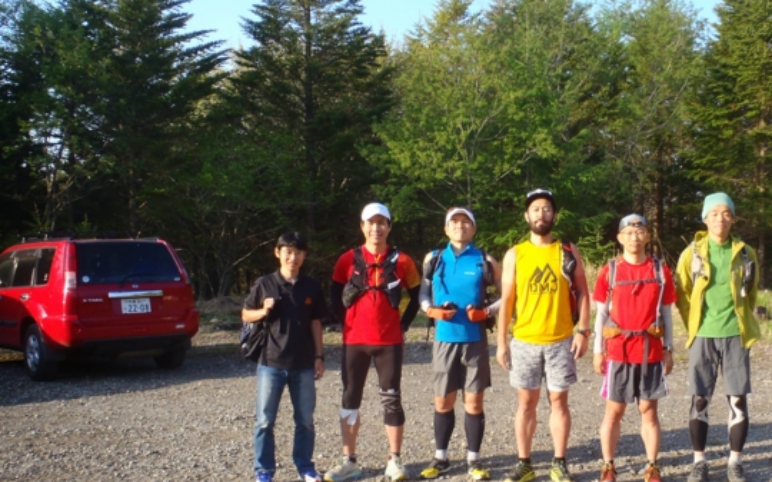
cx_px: 535
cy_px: 296
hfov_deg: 44.4
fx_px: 925
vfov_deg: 29.1
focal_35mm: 44
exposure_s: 1/160
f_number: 3.9
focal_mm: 5
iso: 80
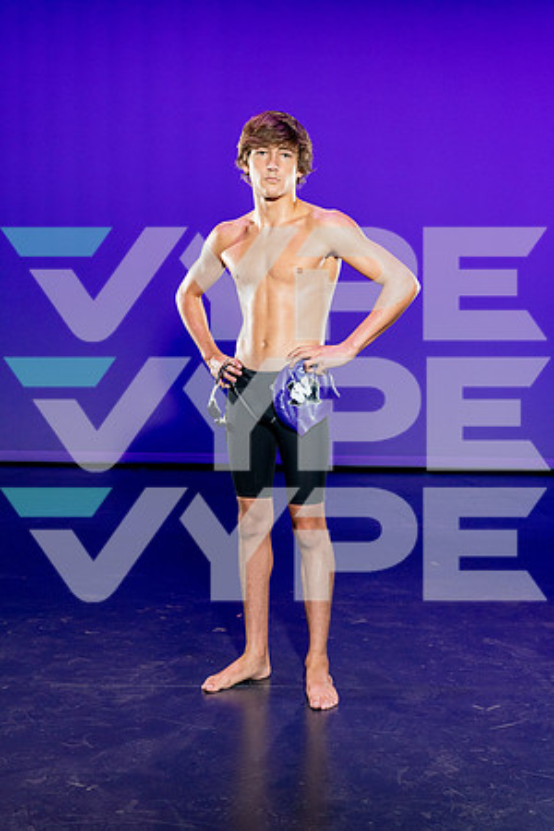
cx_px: 277
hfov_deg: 31.9
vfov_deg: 46.4
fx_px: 969
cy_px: 416
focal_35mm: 42
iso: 2500
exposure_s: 1/250
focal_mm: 42
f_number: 7.1
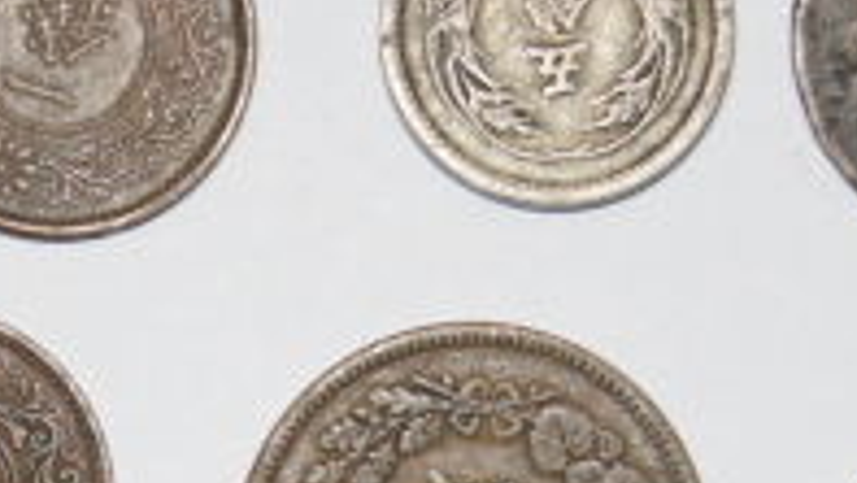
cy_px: 607
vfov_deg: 4.6
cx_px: 200
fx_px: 5992
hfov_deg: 8.2
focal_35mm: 264
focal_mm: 55
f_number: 5.6
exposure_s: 1/80
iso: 250
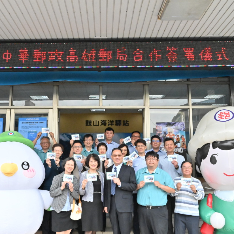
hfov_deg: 44.6
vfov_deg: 44.9
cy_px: 129
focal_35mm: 37
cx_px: 92
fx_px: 283
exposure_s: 1/1250
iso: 6400
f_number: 18
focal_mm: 24
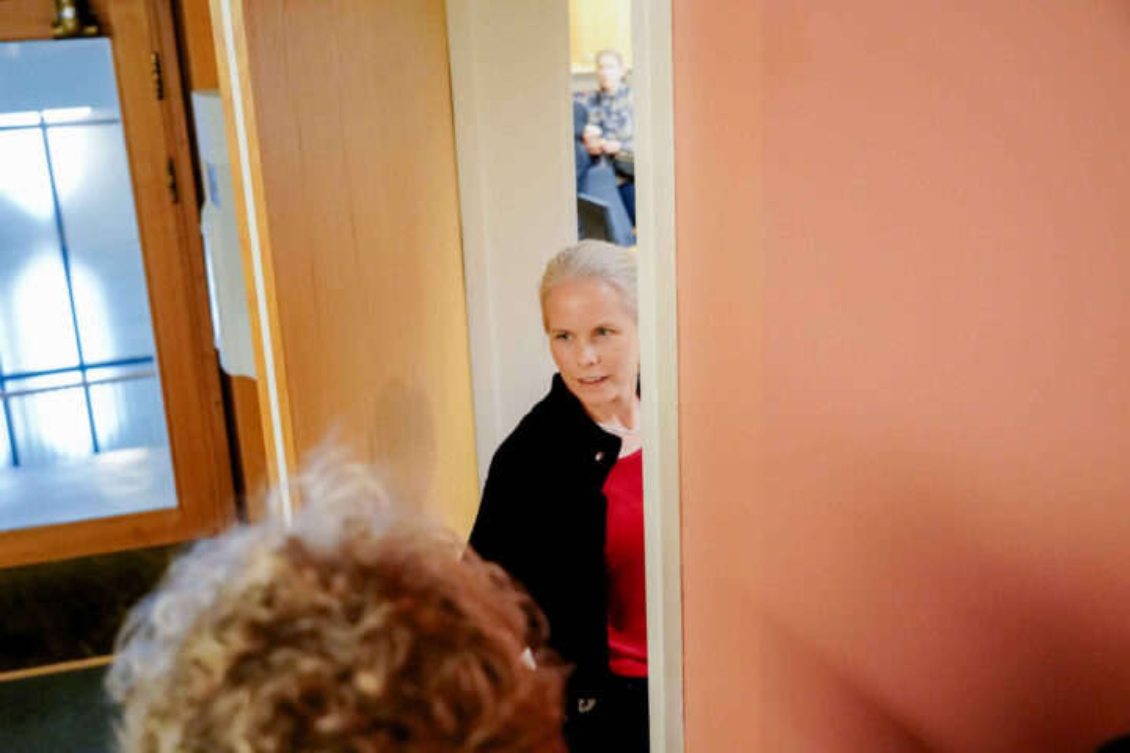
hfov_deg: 49.6
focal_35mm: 39
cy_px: 376
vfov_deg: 34.2
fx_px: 1224
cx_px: 565
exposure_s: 1/200
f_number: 4
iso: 12800
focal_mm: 39
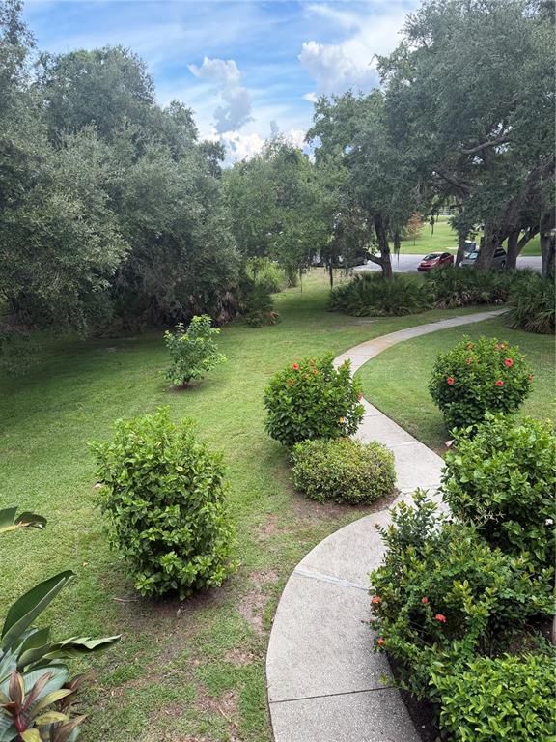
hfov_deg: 56.8
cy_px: 371
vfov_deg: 71.6
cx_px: 278
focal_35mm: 24
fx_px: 514
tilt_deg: -20.0
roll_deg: +3.5
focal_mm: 6.76
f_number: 1.78
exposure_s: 1/1250
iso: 100
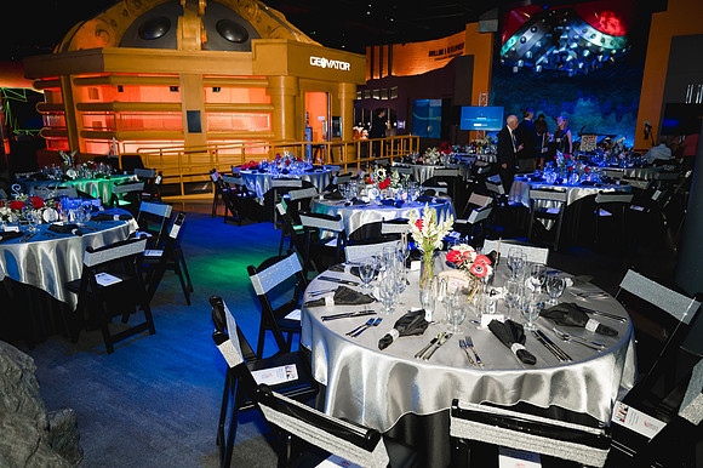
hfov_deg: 72.5
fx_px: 480
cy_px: 234
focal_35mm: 25
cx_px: 352
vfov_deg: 52.0
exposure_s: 1/200
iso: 2000
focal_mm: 24
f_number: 3.5
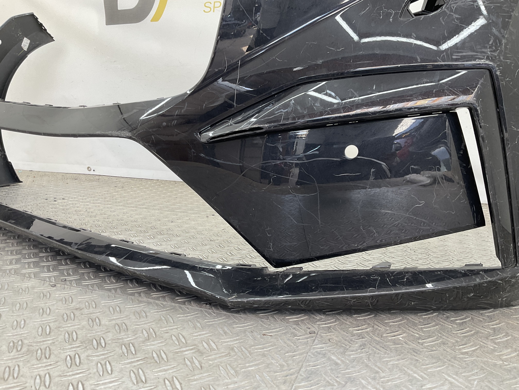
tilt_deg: -8.8
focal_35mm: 29
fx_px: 435
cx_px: 260
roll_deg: -2.5
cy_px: 195
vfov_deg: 48.2
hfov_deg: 61.7
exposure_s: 1/100
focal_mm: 3
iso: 32
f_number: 1.8
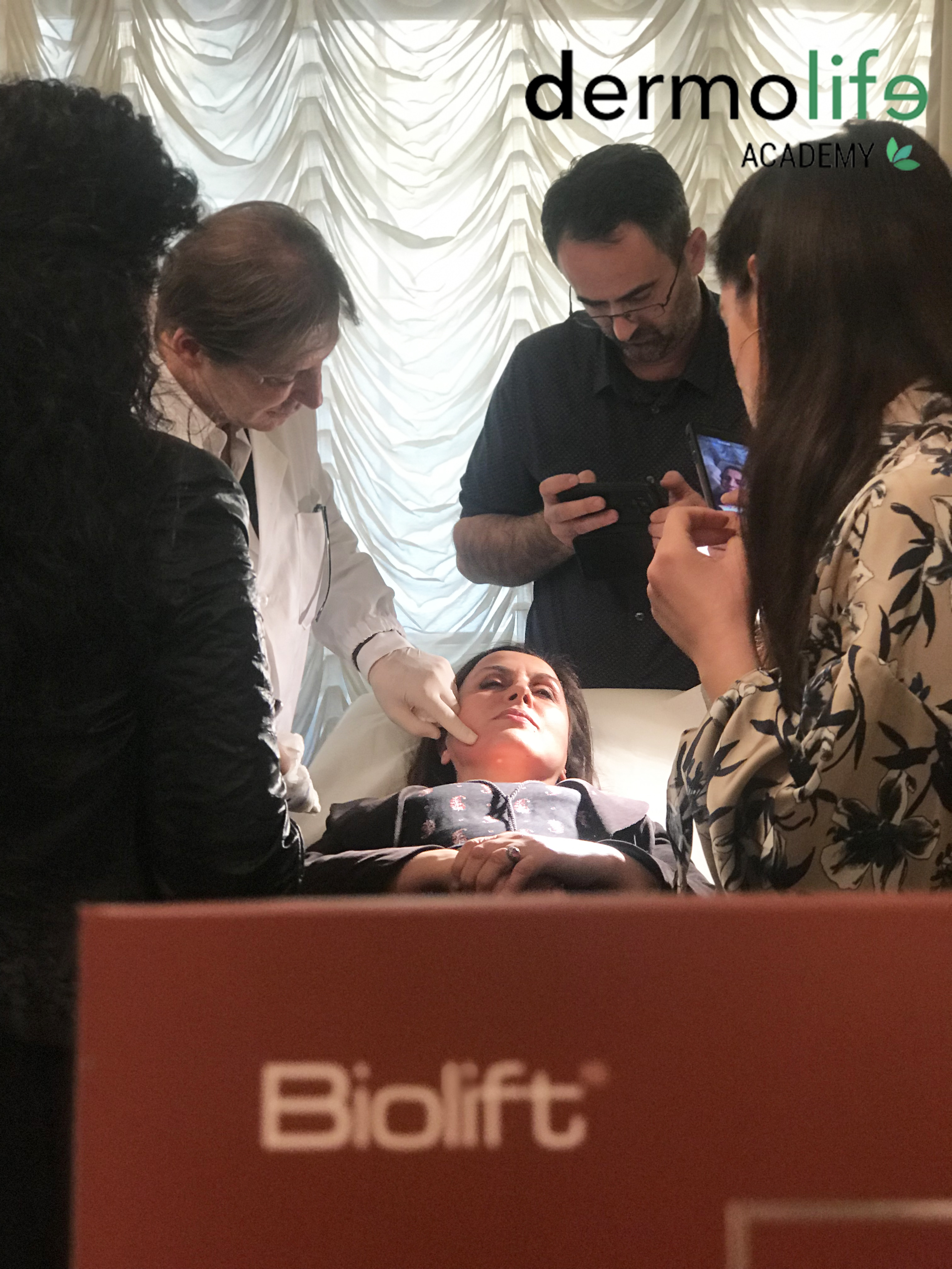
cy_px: 634
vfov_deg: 33.8
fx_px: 2090
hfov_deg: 25.7
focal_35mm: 57
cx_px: 476
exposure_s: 1/50
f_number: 2.8
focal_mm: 6.6
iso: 250
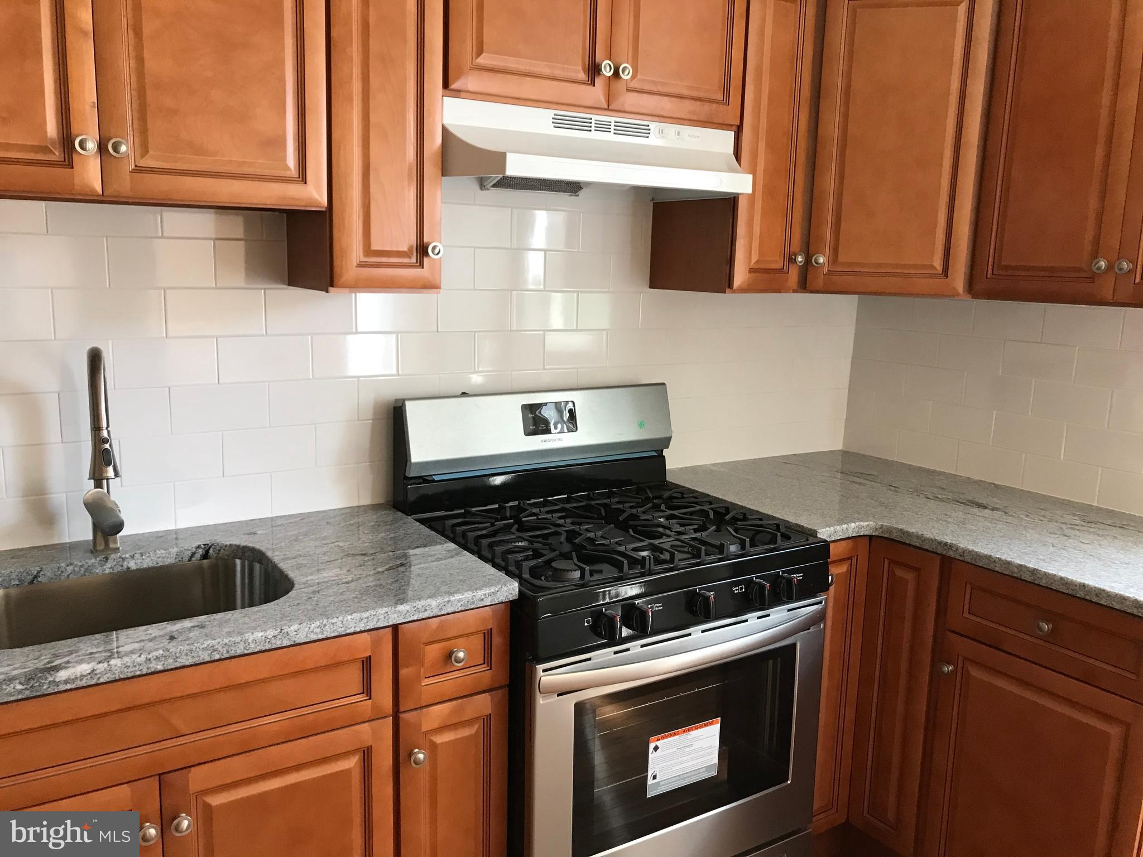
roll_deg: -1.9
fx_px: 925
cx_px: 572
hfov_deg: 63.4
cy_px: 428
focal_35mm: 28
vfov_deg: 49.7
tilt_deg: -8.7
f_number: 1.8
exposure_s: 1/30
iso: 40
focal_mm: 3.99
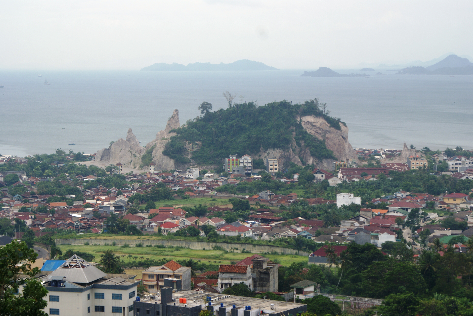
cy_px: 158
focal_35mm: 90
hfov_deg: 22.6
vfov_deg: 15.2
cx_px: 236
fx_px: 1184
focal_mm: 60
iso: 100
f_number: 8
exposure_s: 1/125
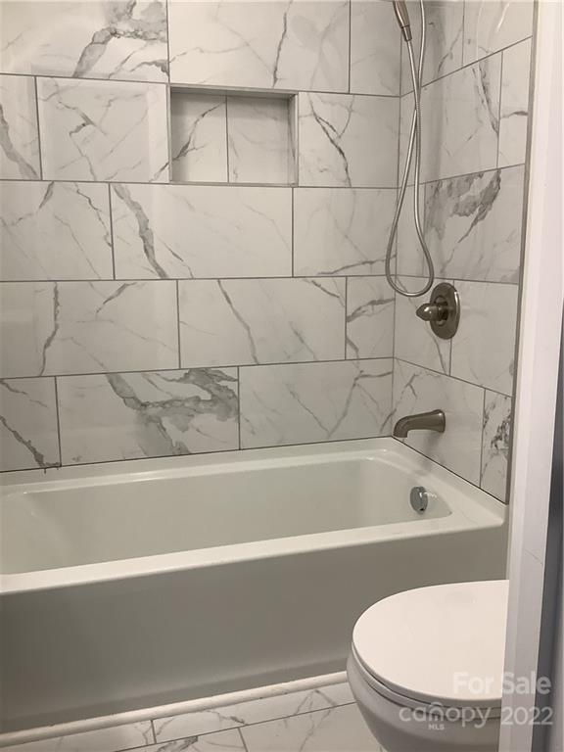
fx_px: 673
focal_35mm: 31
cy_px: 376
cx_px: 282
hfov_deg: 45.4
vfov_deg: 58.4
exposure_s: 1/50
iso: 64
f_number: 2.4
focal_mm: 3.3
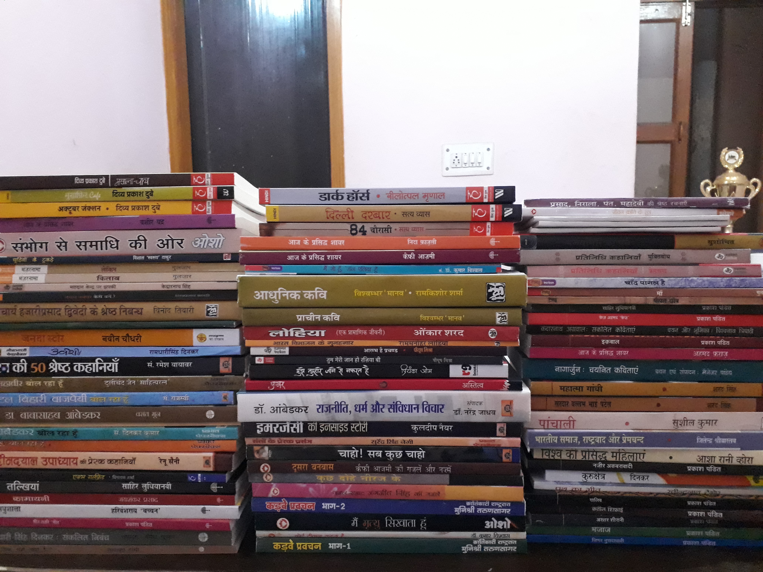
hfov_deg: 65.3
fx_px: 595
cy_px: 286
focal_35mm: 27
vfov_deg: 51.4
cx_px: 382
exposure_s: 1/17
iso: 800
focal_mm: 3.6
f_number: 1.9
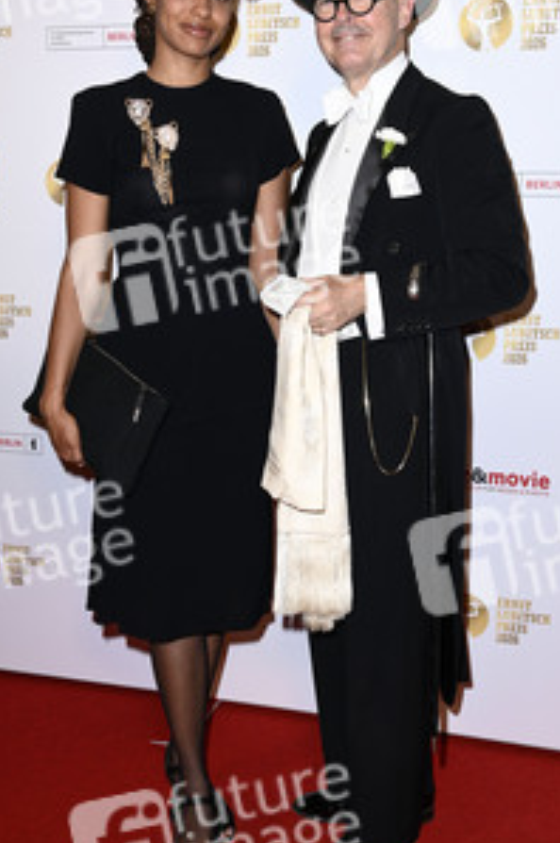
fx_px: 1193
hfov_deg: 26.4
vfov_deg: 38.9
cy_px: 407
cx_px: 297
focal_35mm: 51
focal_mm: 38
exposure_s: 1/200
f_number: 5.6
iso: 640
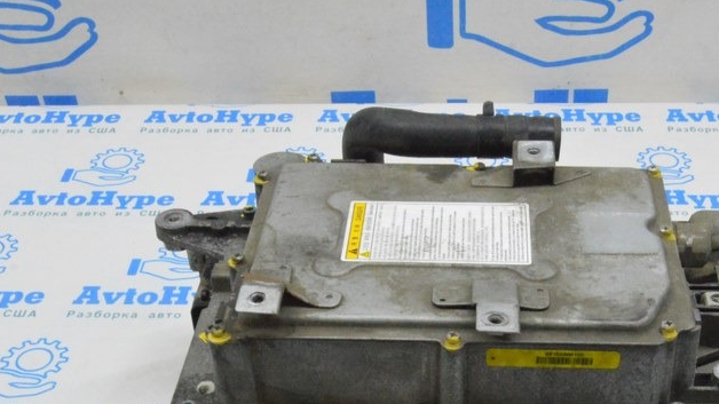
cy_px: 386
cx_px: 448
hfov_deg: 35.4
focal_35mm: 59
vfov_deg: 19.9
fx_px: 1122
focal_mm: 23
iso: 6400
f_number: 20
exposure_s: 1/20
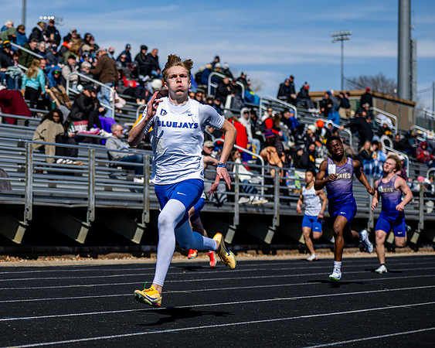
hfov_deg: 16.8
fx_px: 1460
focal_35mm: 113
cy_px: 121
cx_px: 88
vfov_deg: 13.6
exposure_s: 1/2500
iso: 100
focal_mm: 70
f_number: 2.8
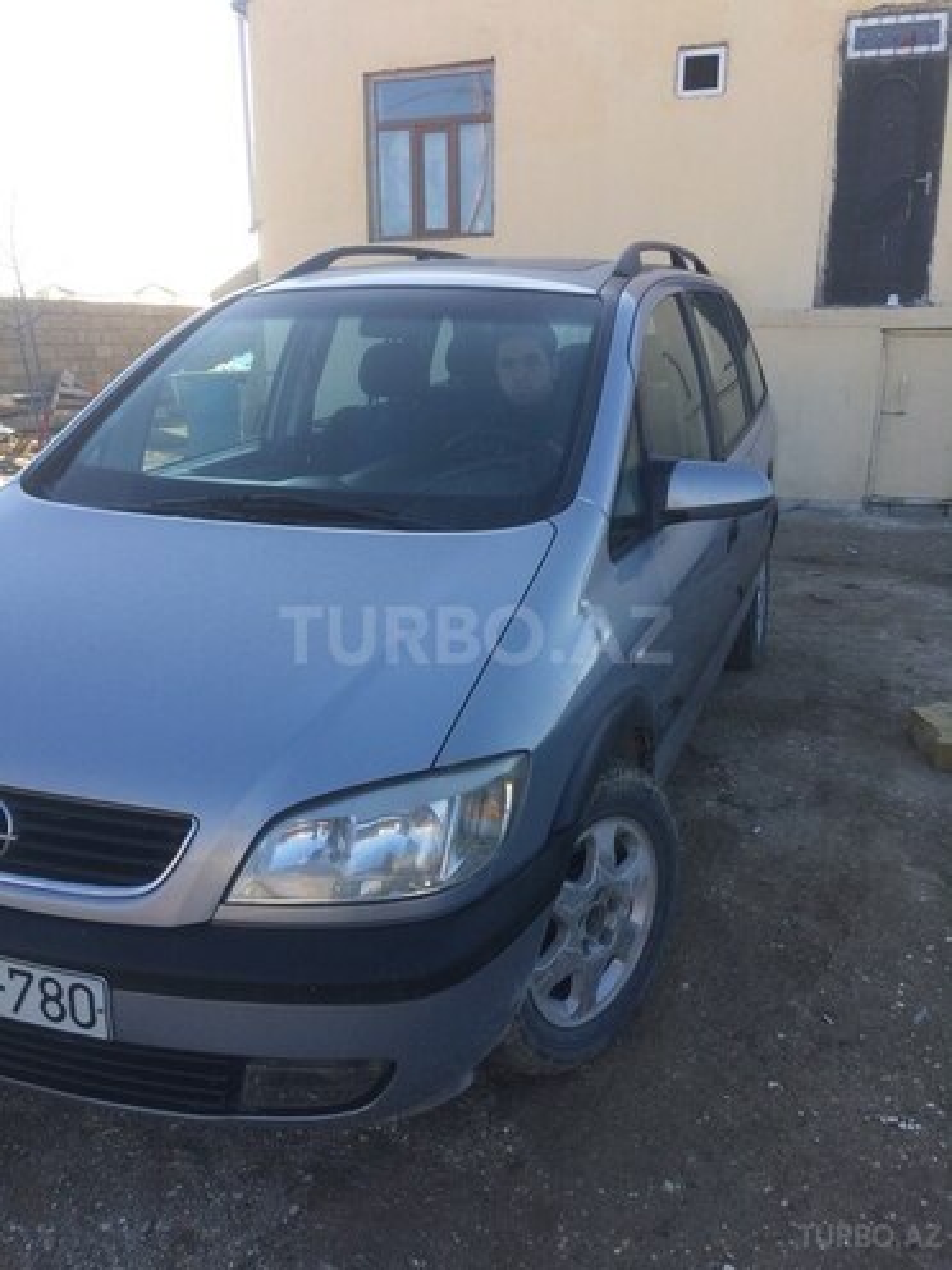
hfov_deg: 48.2
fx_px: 1063
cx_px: 476
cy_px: 635
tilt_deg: -12.3
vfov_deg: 61.7
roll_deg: -1.0
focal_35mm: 29
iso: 32
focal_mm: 4.15
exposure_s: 1/622
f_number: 2.2
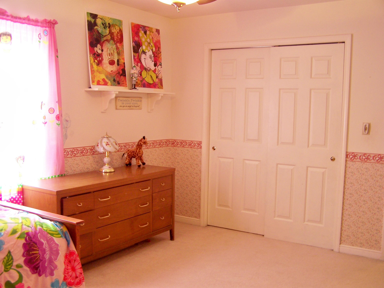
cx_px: 192
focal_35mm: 38
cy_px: 144
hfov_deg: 49.0
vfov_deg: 37.7
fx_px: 422
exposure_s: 1/4
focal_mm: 6.3
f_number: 2.8
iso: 64
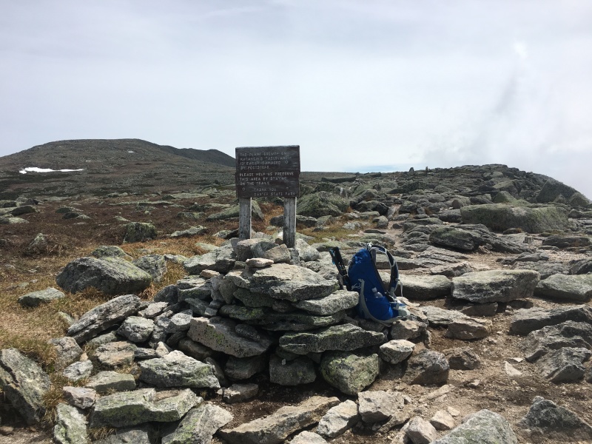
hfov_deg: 61.7
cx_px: 296
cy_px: 222
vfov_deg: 48.2
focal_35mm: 29
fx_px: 496
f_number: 2.2
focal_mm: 4.15
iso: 25
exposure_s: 1/2747
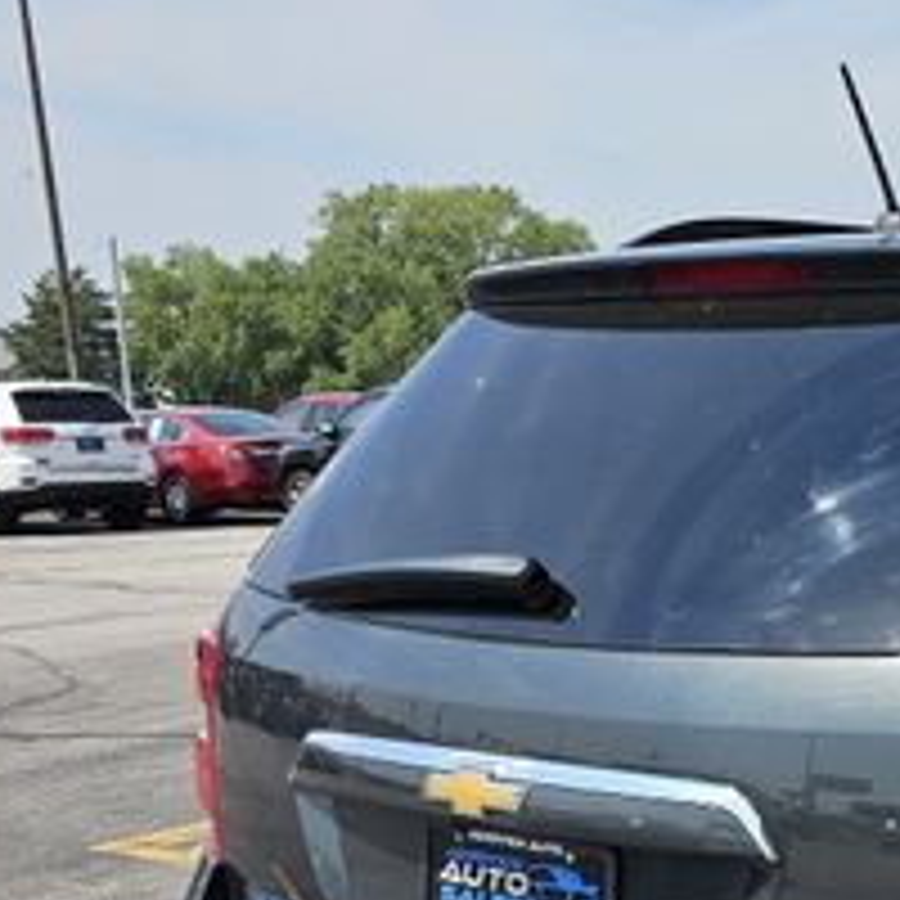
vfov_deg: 25.7
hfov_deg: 24.0
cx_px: 1089
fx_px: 1912
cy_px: 810
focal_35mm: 65
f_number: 1.7
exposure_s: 1/686
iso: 10
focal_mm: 6.3
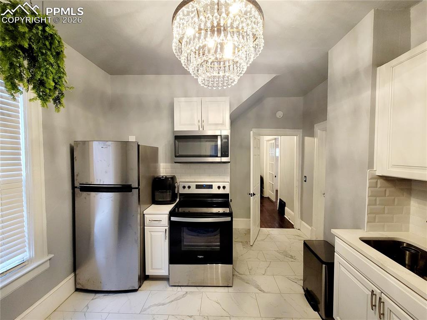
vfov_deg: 89.9
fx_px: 160
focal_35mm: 13
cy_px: 160
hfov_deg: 106.2
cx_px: 214
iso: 400
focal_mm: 2.2
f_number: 2.2
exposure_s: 1/60.2
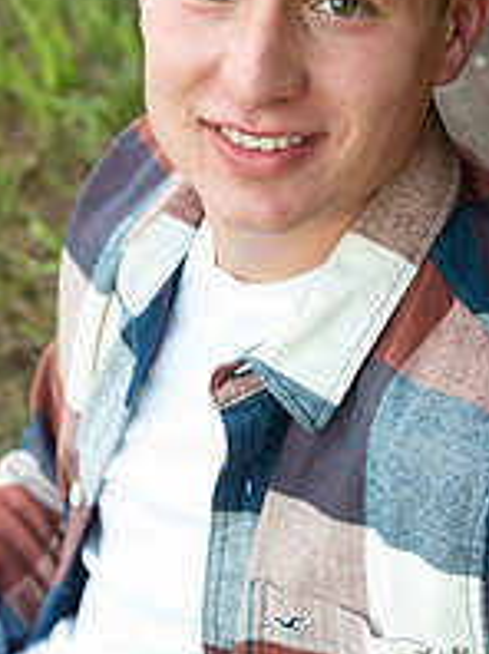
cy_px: 294
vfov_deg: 12.9
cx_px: 254
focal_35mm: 153
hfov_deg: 9.7
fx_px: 2888
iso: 400
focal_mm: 70
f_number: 5
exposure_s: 1/200
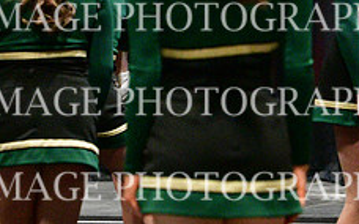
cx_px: 103
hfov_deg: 5.5
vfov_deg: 3.4
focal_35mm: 382
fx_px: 3734
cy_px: -110
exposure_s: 1/400
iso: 5000
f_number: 4
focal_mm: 98
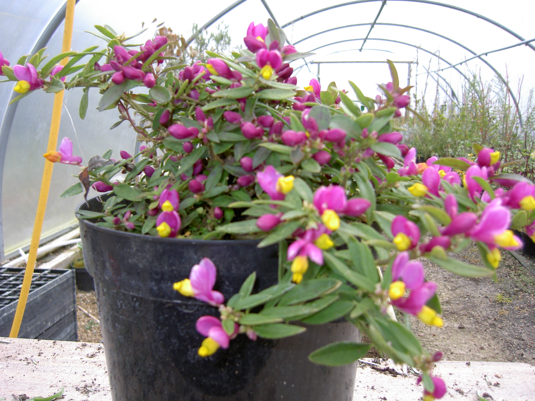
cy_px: 200
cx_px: 268
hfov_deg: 54.0
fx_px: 525
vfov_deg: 41.8
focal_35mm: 34
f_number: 2.8
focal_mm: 5.6
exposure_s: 1/125
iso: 50
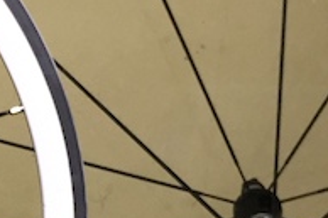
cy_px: 213
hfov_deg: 12.7
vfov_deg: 8.6
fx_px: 1447
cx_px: -24
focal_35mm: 159
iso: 100
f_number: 2.2
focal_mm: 4.15
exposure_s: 1/16
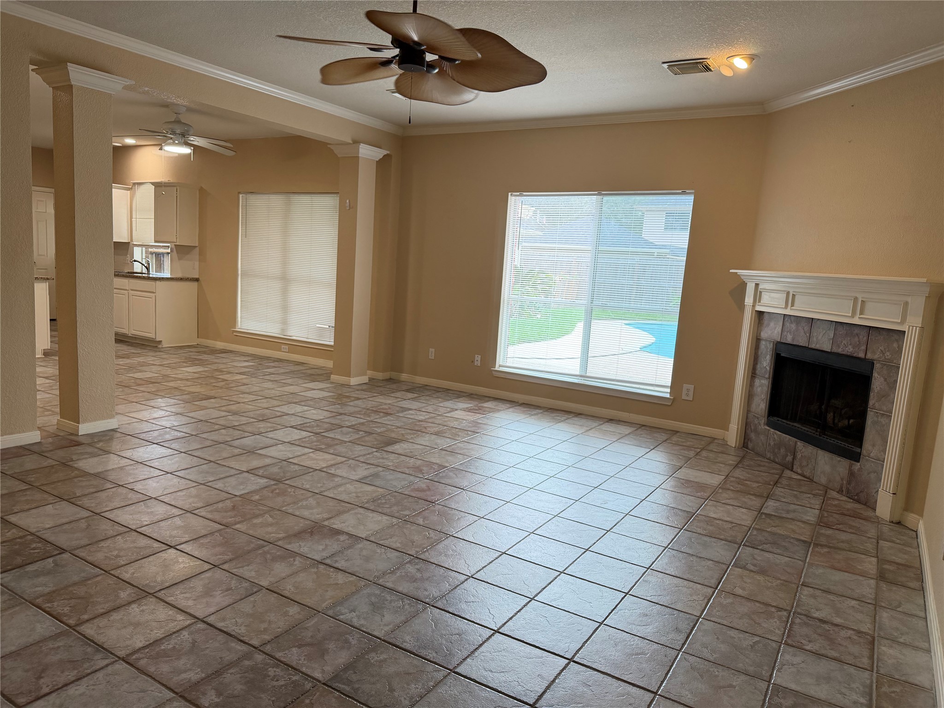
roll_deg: -2.4
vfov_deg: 56.8
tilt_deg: -7.8
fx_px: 654
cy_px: 354
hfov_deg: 71.6
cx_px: 472
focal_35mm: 24
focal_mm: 6.76
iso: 200
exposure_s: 1/134
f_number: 1.78
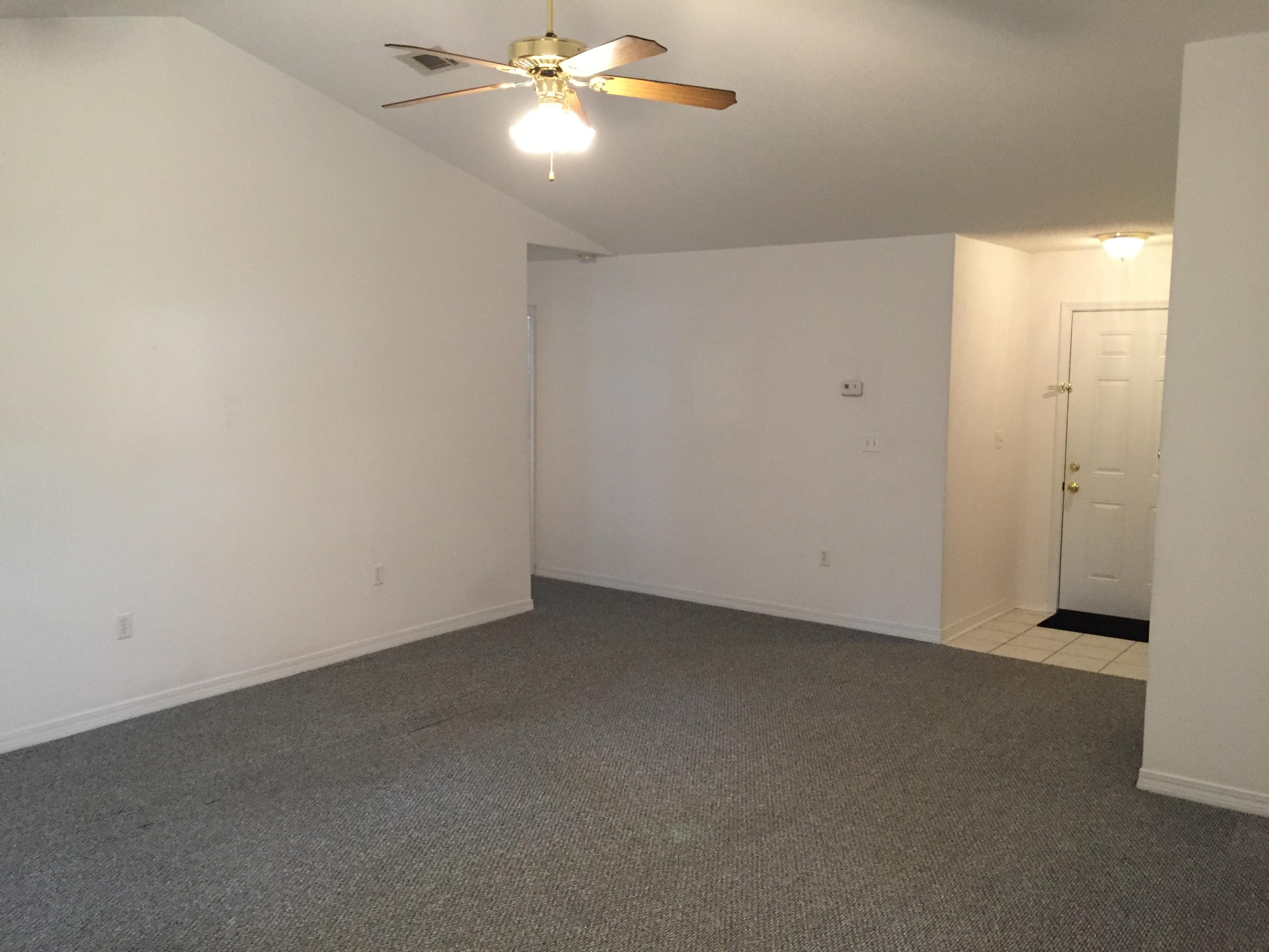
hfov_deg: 61.7
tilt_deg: -6.5
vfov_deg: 48.2
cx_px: 634
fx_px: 1063
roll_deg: -0.7
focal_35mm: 29
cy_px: 476
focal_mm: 4.15
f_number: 2.2
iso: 160
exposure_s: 1/30
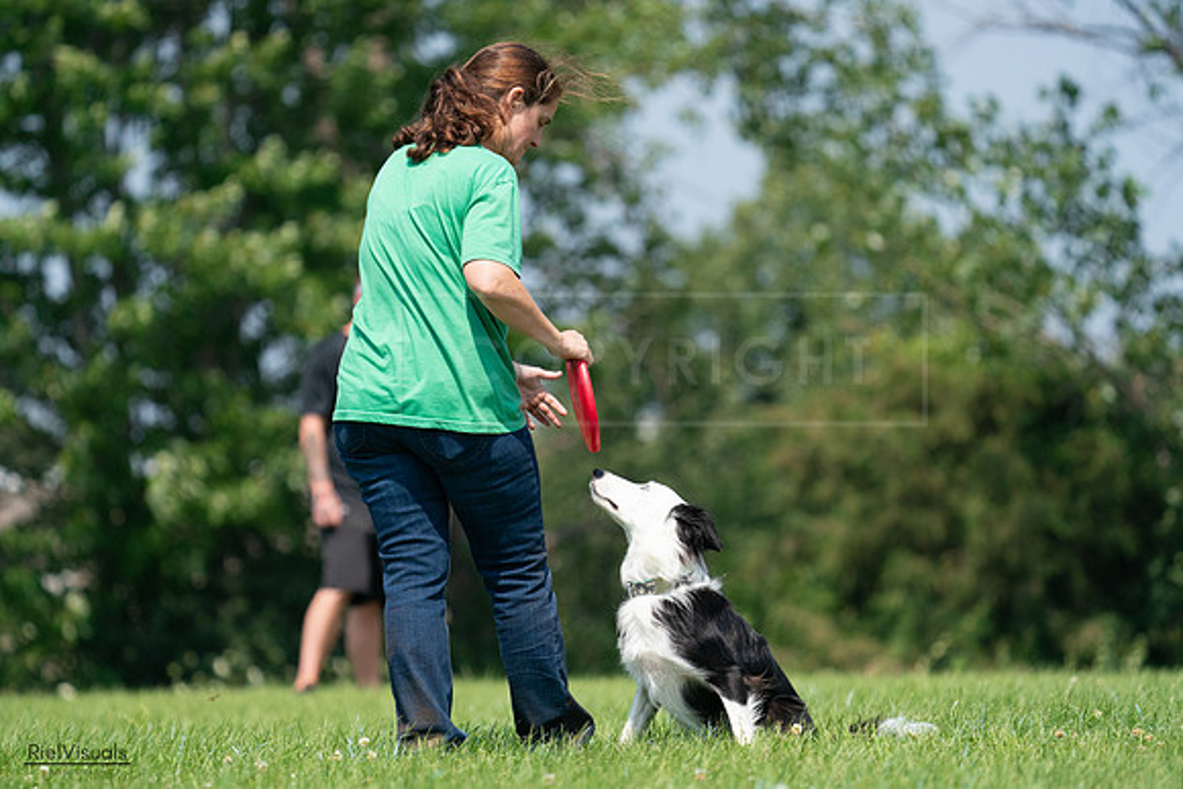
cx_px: 592
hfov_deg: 6.5
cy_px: 394
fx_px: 10452
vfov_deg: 4.3
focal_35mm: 318
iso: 1250
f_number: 6.3
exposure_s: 1/4000
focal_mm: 318
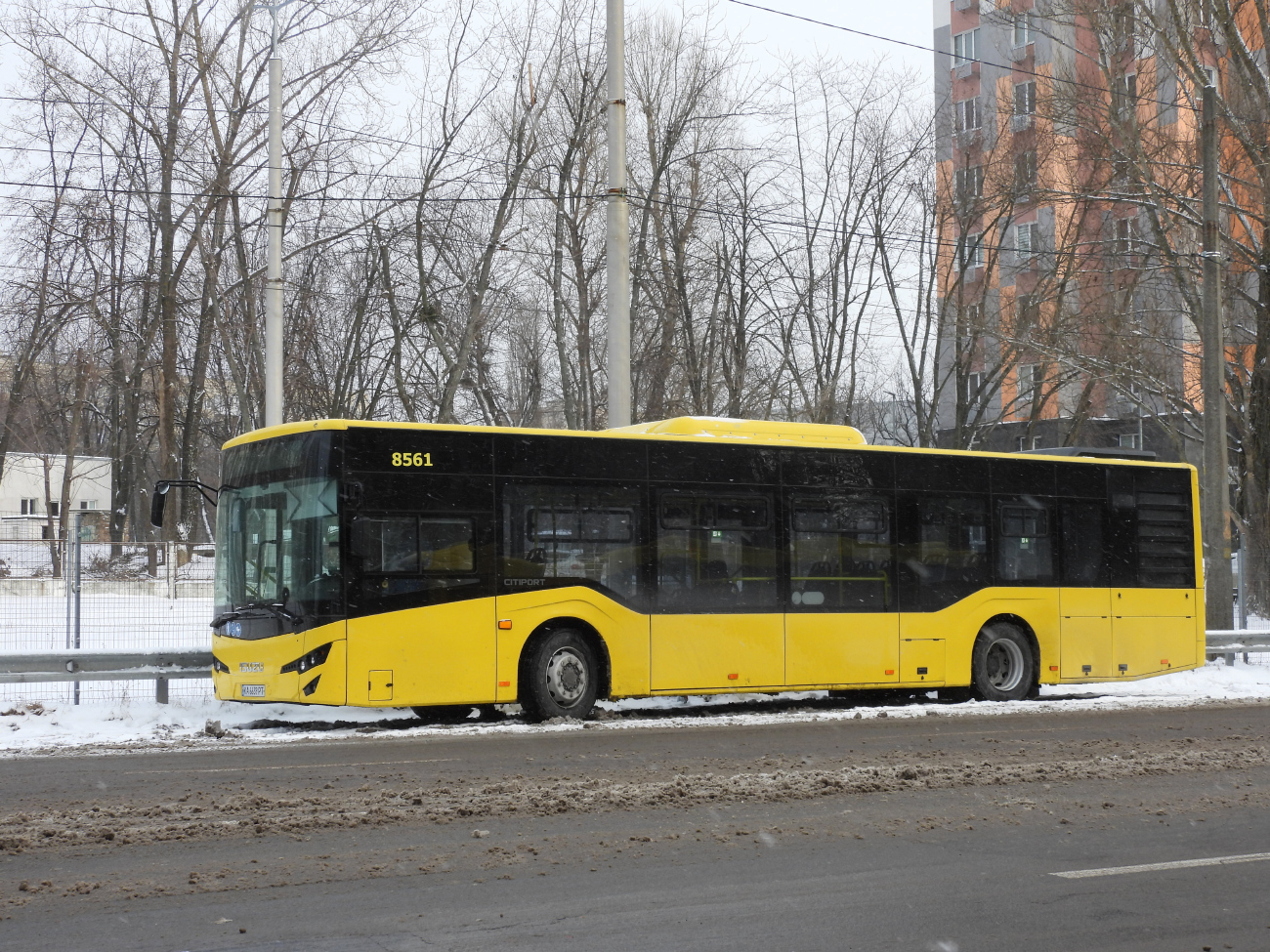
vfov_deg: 26.6
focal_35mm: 55
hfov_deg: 34.9
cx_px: 635
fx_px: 2018
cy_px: 476
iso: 100
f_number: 4.5
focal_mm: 9.8
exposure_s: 1/200
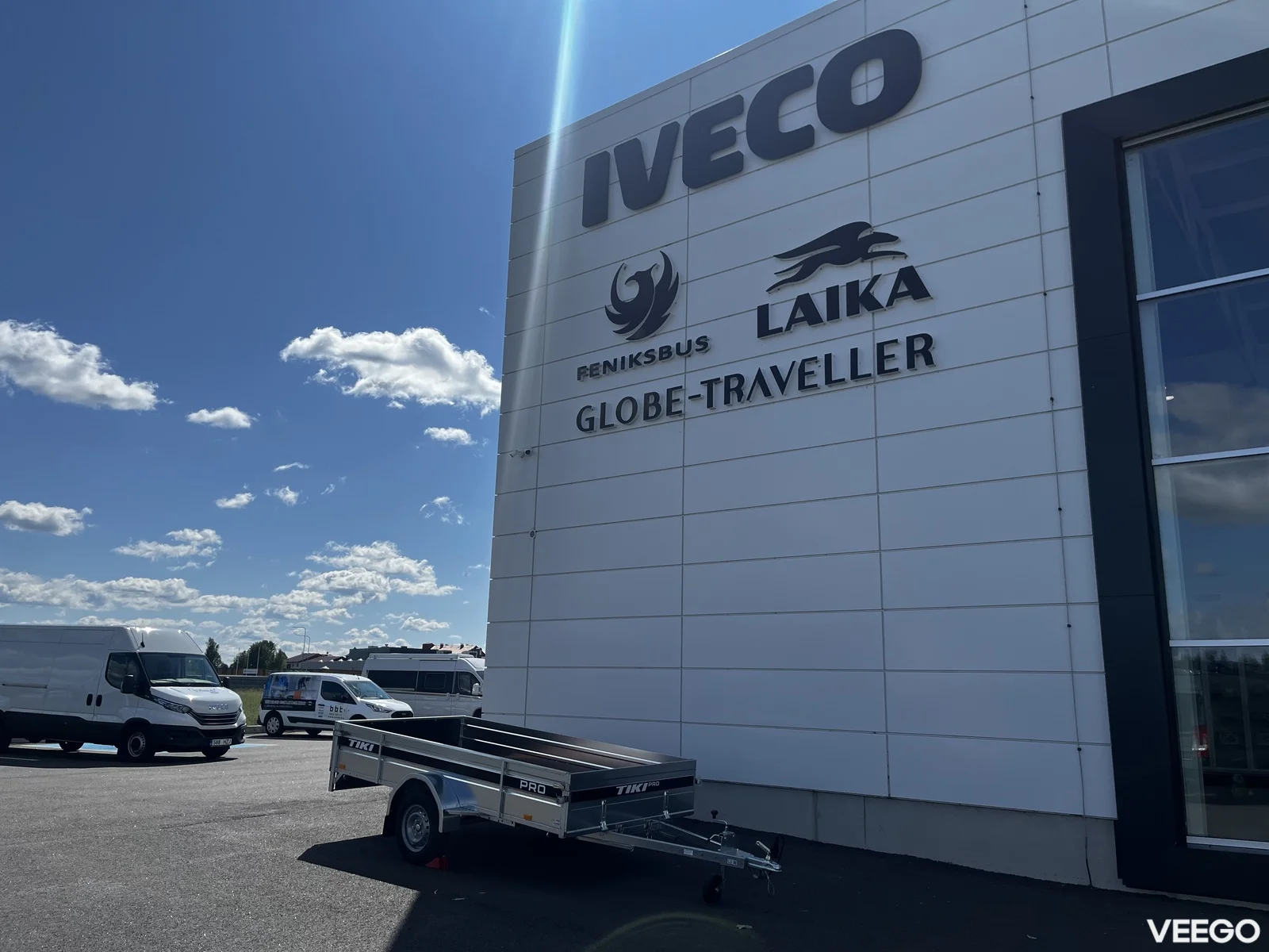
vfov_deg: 53.1
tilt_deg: +13.8
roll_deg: -1.6
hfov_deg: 67.3
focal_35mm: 26
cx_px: 634
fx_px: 953
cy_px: 476
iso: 50
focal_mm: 5.1
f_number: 1.6
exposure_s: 1/6494
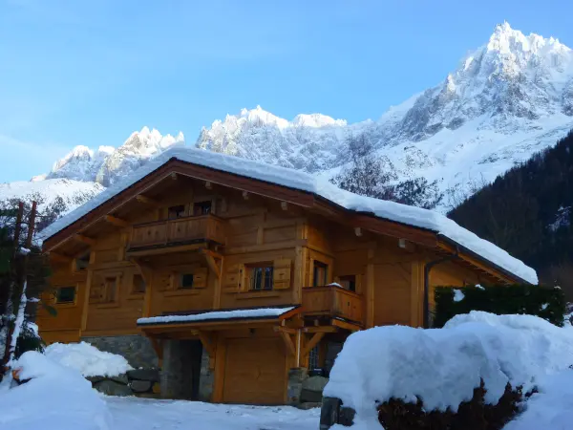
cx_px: 286
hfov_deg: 42.1
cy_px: 215
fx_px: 745
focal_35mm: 45
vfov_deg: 32.2
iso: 80
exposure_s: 1/160
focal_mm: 8.1
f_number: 4.2
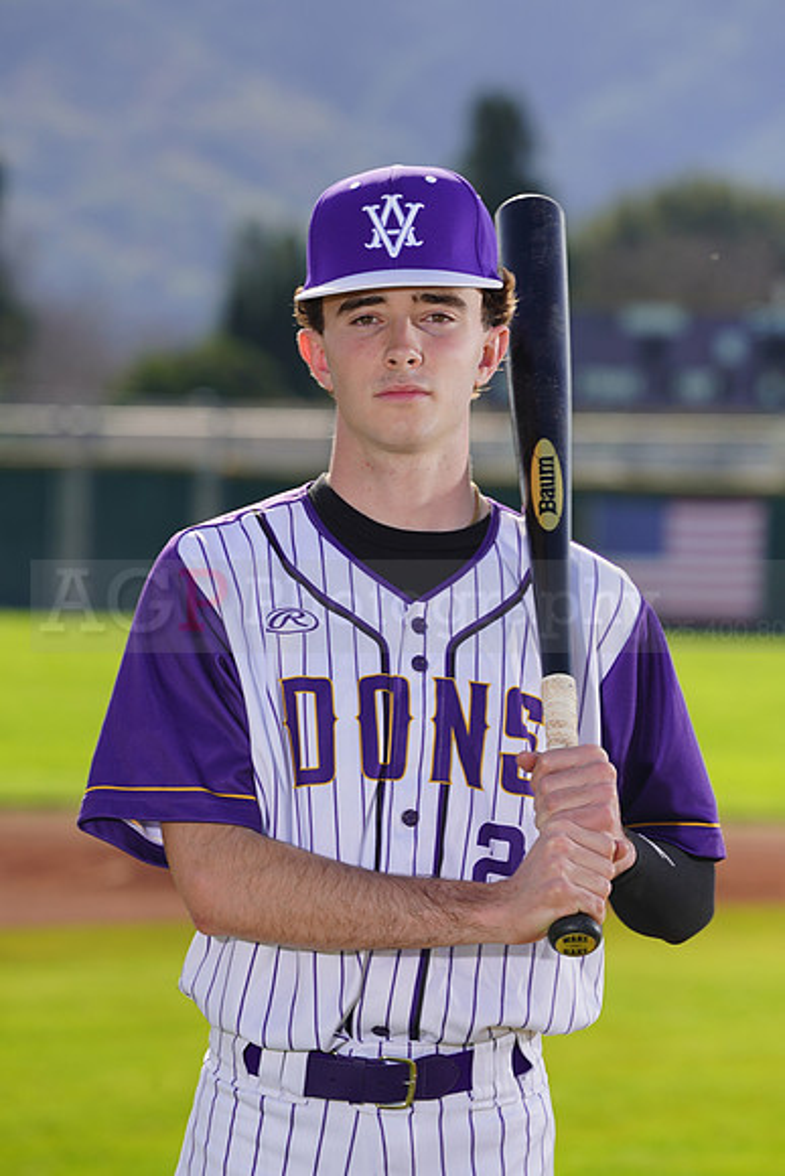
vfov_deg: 7.9
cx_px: 392
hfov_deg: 5.2
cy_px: 588
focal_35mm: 262
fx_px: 8564
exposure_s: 1/250
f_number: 9
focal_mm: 262
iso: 100
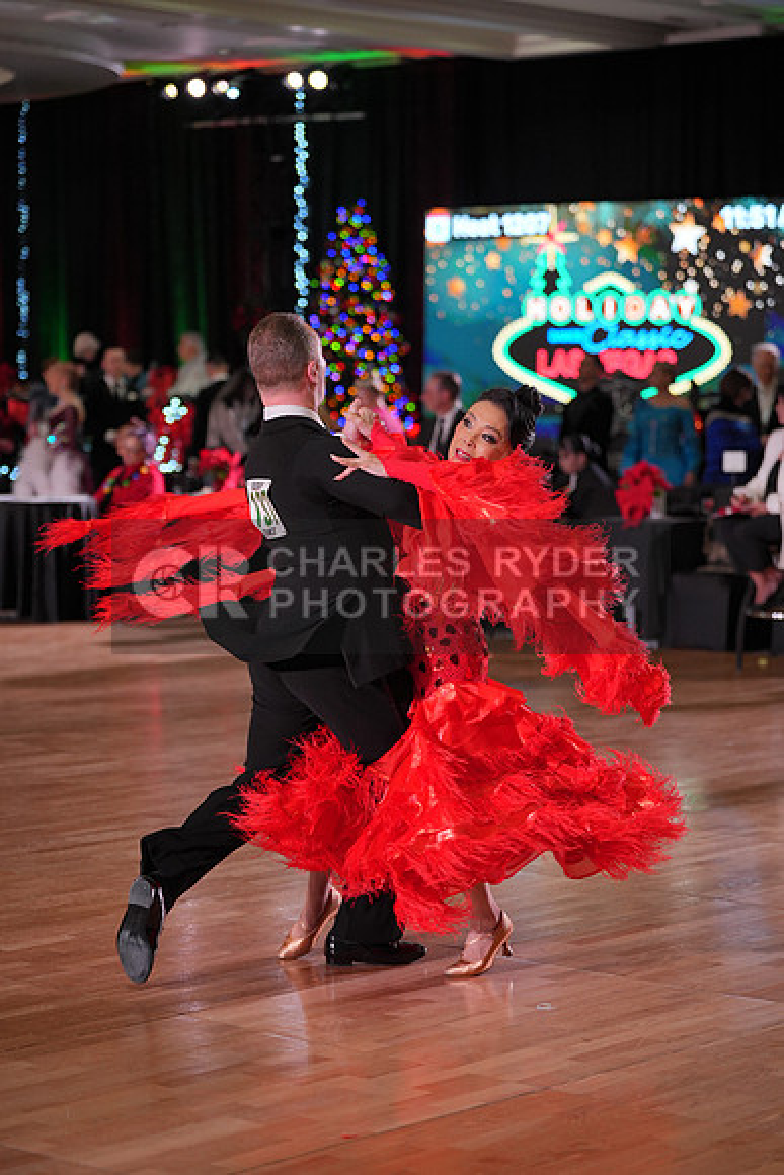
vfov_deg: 22.6
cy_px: 588
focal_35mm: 90
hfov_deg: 15.2
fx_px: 2938
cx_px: 392
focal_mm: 90
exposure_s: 1/500
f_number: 2.8
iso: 1000
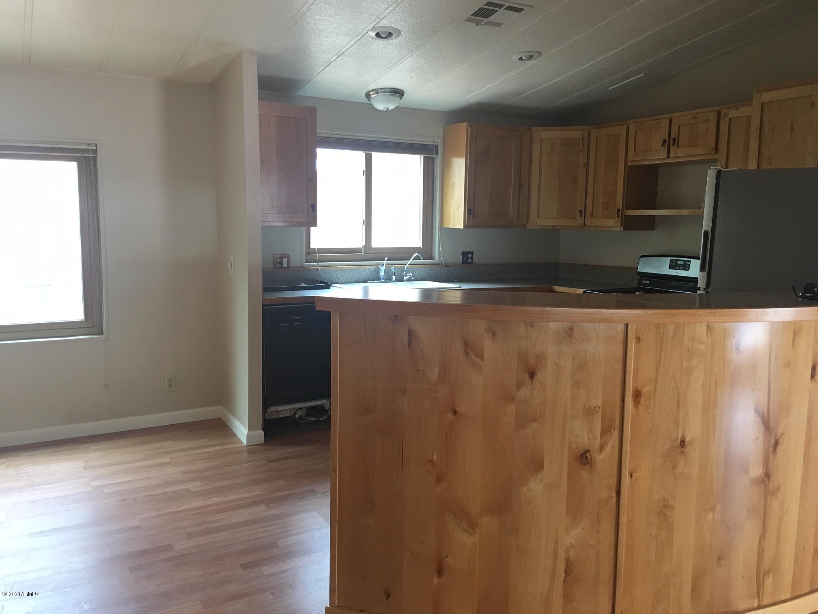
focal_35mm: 29
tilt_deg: -6.0
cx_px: 409
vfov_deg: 48.2
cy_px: 307
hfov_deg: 61.7
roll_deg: +0.5
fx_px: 685
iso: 40
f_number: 2.2
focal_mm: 4.15
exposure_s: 1/15
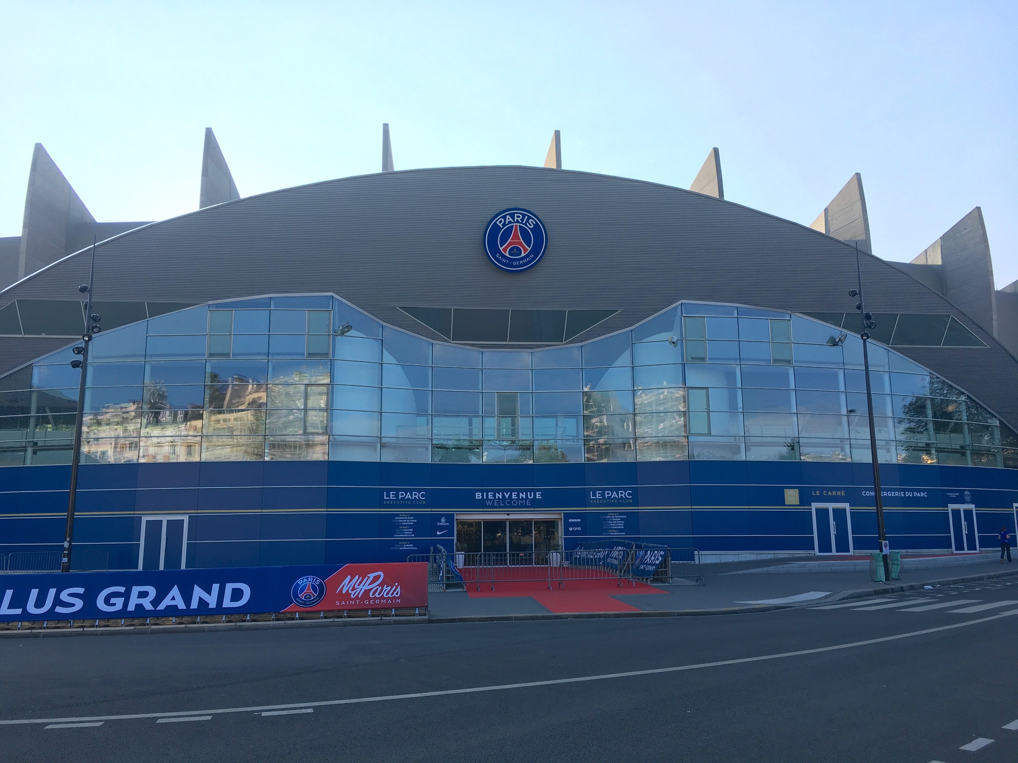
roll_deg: +0.7
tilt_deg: +11.1
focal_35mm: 29
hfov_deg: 61.7
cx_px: 509
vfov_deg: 48.2
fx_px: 853
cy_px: 382
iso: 25
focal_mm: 4.15
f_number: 2.2
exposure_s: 1/605
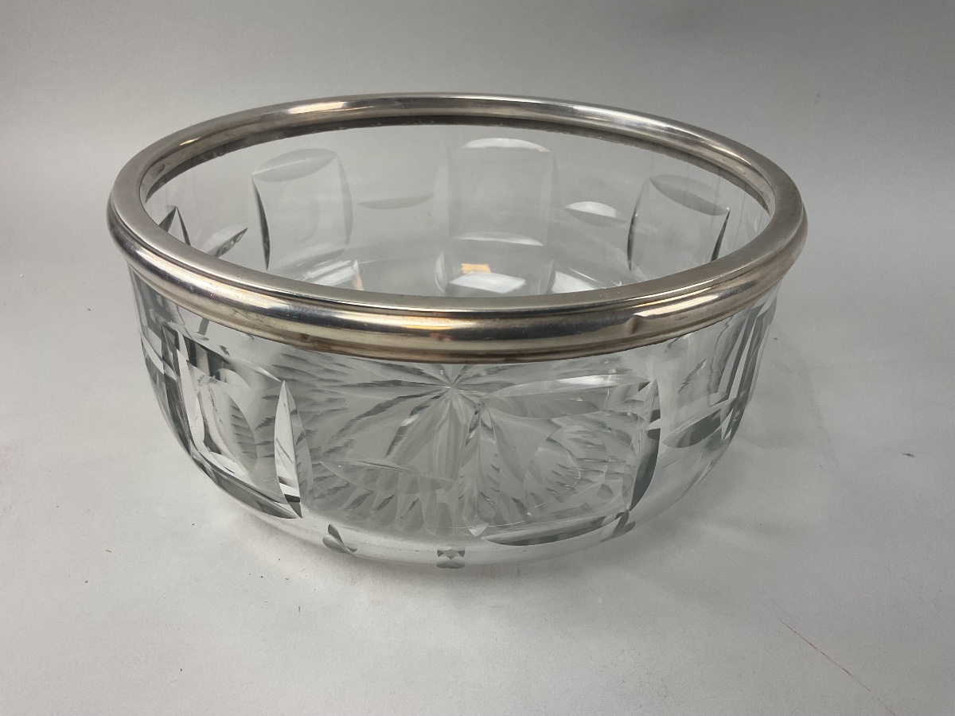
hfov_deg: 61.7
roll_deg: -2.2
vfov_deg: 48.2
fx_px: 800
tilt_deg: -30.4
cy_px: 358
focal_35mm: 29
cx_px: 478
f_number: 1.8
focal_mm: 3
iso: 50
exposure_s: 1/100
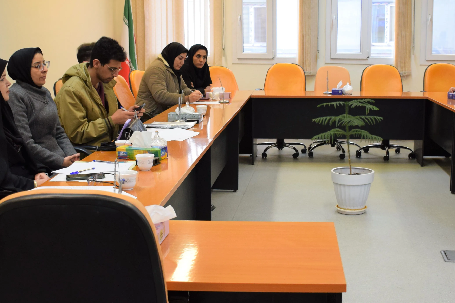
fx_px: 657
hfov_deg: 38.1
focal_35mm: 52
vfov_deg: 26.0
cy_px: 151
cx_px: 262
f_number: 4
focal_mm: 18
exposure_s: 1/60
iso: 800
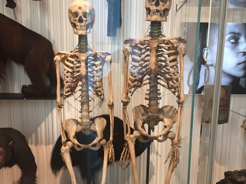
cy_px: 130
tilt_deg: -10.0
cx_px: 123
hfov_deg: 47.9
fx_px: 277
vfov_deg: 36.2
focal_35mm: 39
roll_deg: -1.1
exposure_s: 1/33
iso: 160
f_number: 2.2
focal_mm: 4.15
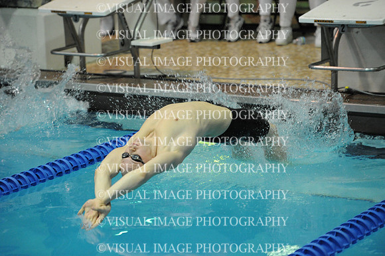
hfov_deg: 15.8
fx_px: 1389
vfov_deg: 10.5
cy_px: 128
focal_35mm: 130
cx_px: 192
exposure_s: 1/640
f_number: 2.8
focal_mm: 130
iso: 8000
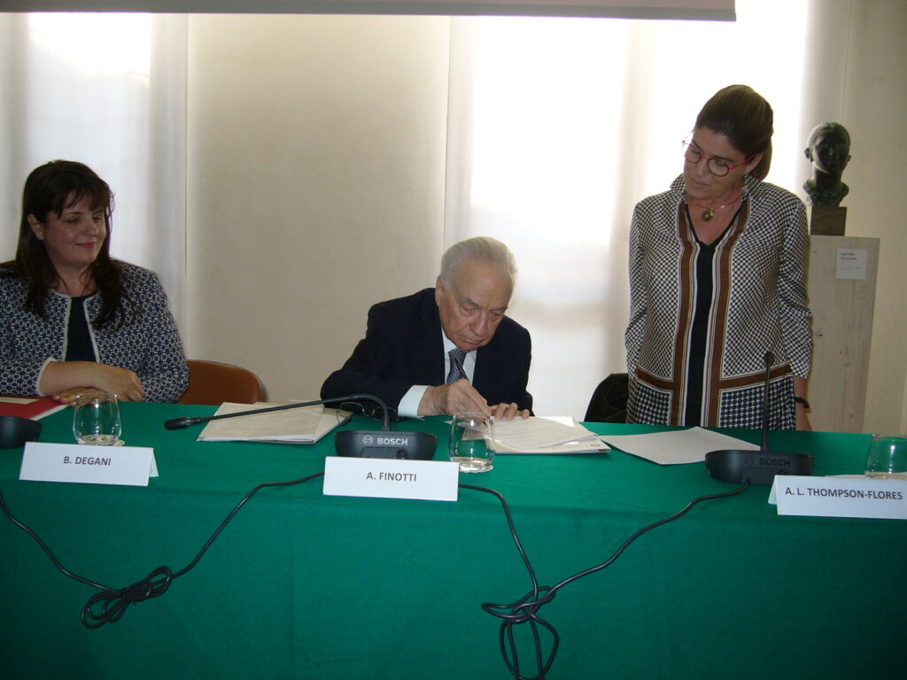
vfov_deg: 40.7
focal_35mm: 35
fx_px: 917
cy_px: 340
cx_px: 454
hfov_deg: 52.6
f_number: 2.8
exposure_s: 1/100
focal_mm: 5.8
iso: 100
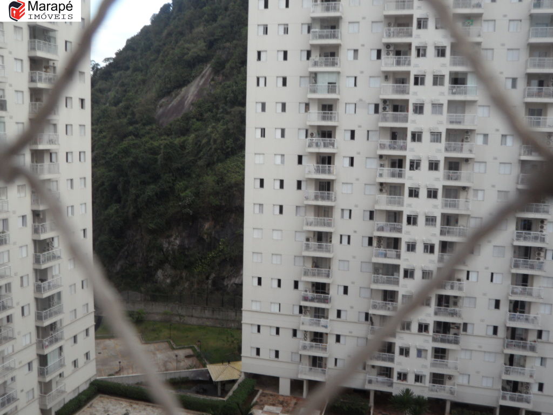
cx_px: 276
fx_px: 559
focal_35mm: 35
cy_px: 208
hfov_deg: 52.6
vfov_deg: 40.7
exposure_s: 1/180
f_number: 3.3
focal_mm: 5.7
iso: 80
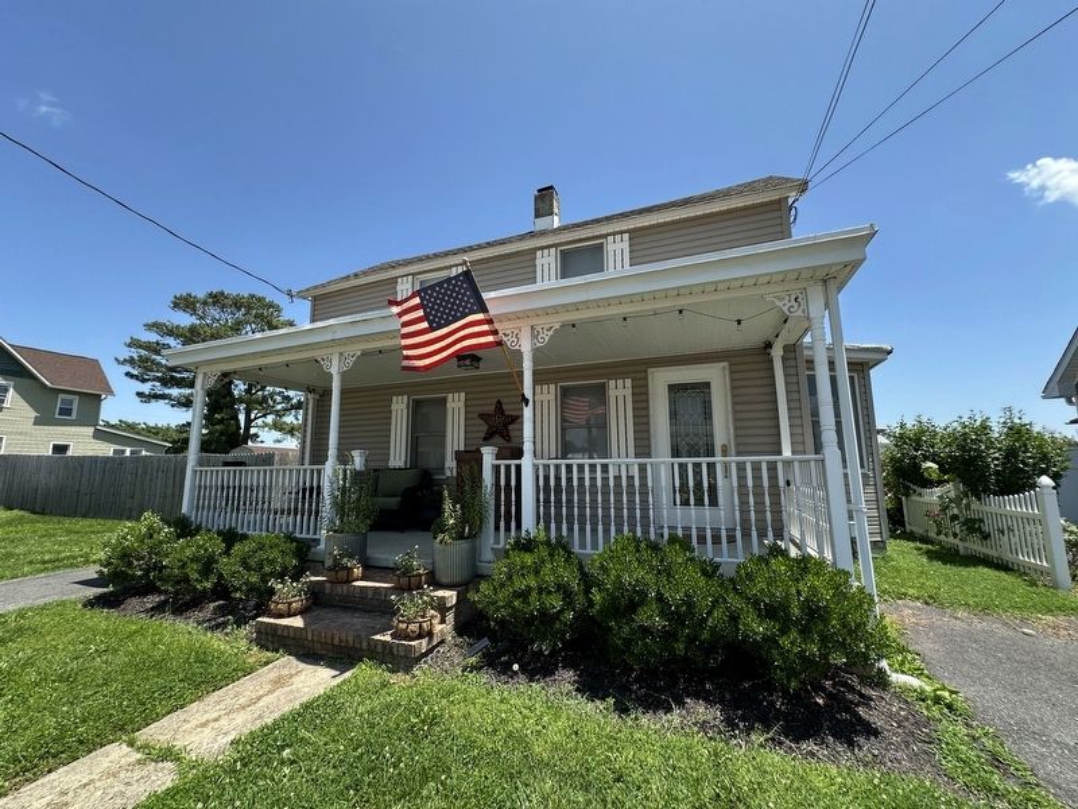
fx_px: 436
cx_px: 539
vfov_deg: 85.7
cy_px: 404
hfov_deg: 102.1
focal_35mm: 14
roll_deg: +0.0
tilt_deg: +8.0
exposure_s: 1/842
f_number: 2.2
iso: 40
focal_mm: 2.22
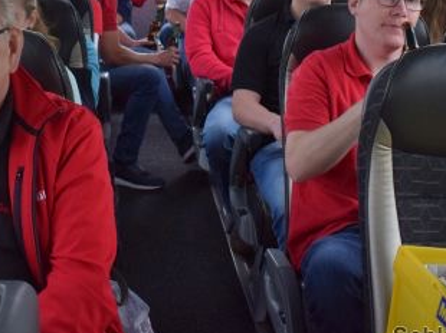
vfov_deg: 21.0
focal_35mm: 67
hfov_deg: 28.7
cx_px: 140
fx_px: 863
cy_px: -21
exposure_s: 1/60
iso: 800
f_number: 3.5
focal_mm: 18
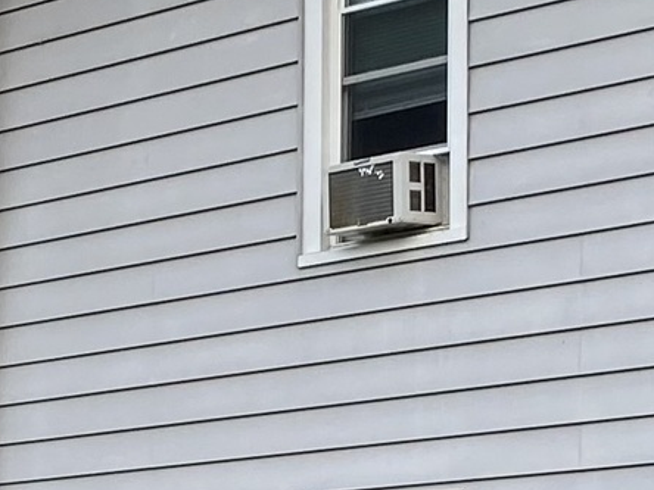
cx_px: -331
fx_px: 3401
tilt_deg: -0.1
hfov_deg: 10.6
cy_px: 778
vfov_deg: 8.1
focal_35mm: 180
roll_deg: -0.4
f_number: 1.8
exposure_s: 1/164
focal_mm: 4.25
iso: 32
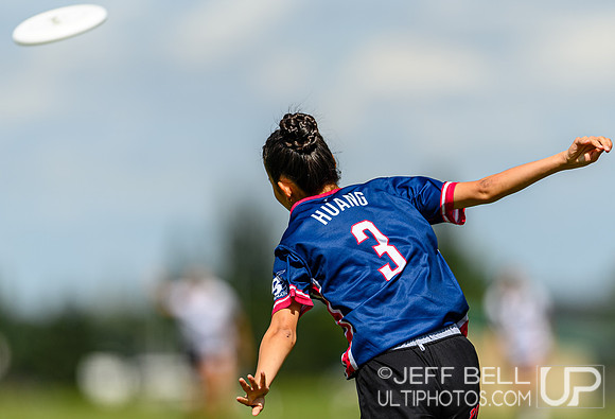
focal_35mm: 544
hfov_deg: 3.8
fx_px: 9350
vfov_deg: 2.6
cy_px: 224
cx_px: 338
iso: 100
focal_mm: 400
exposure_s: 1/2500
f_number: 3.2
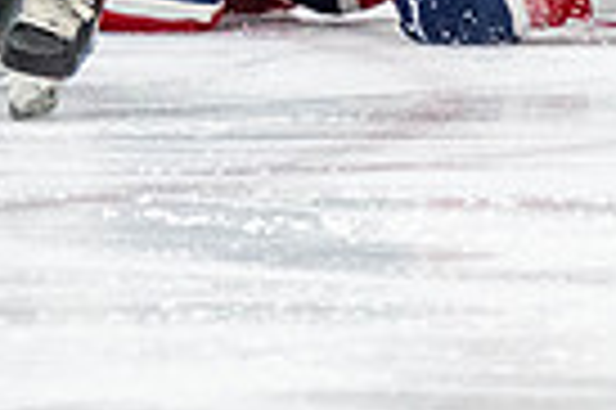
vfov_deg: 1.1
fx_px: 21261
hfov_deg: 1.7
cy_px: -515
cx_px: -52
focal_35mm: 1244
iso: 3200
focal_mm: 190
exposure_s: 1/640
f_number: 2.8
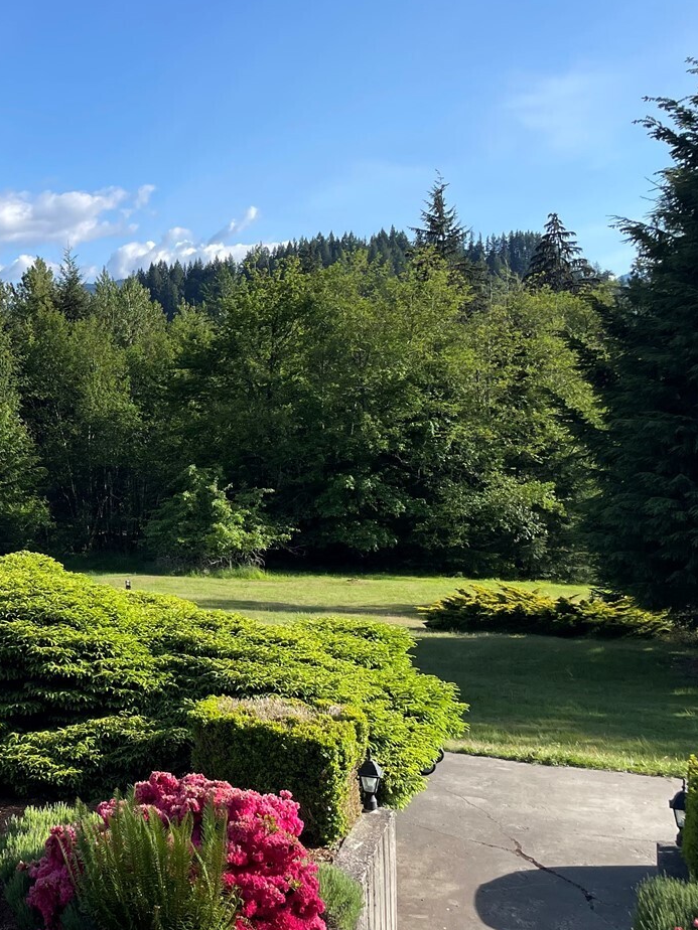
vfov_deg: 42.0
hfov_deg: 29.1
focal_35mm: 45
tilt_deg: -1.6
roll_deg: +1.9
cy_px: 431
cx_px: -72
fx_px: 1210
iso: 50
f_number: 1.6
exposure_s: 1/3125
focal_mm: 4.2
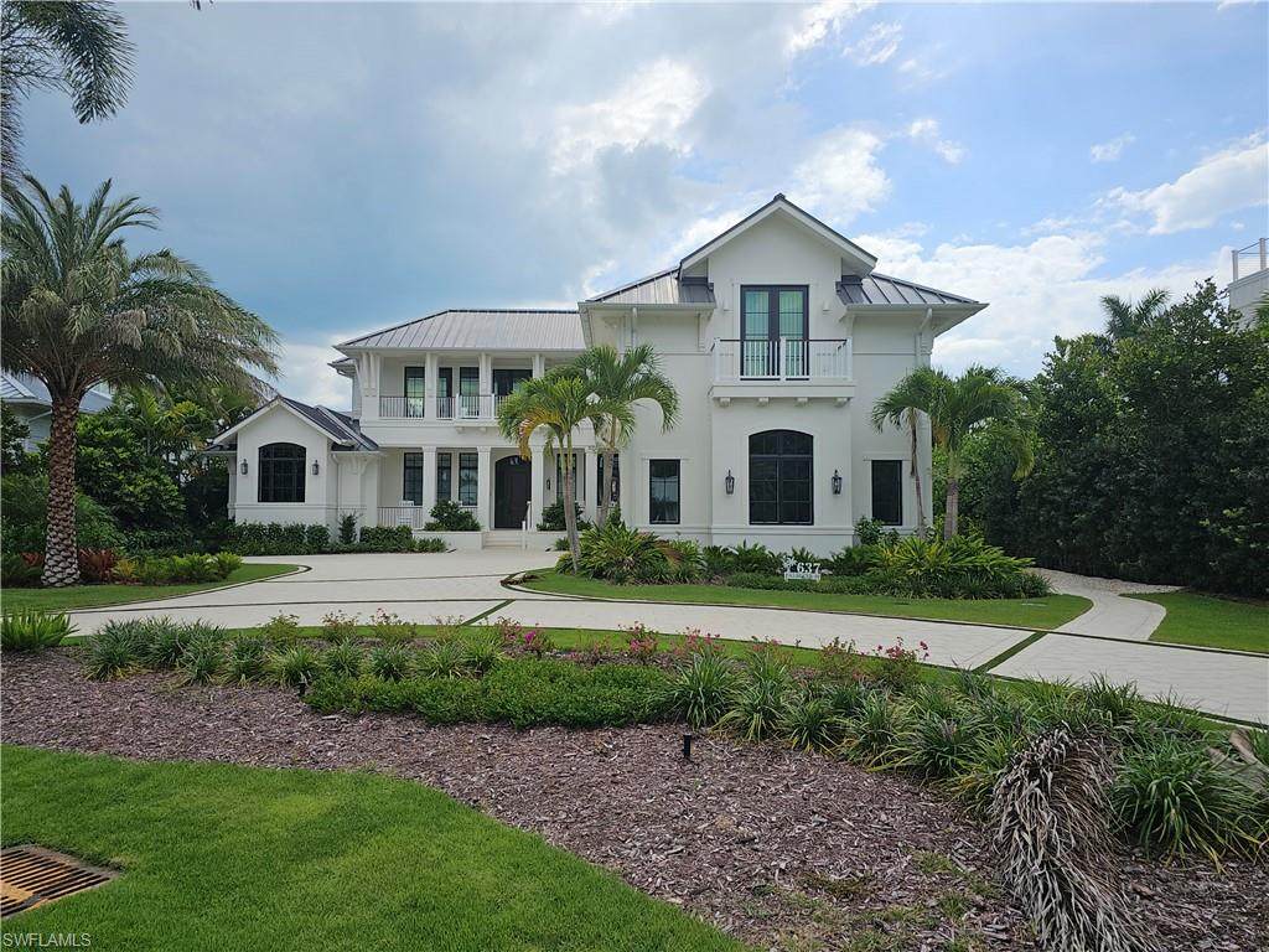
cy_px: 476
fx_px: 843
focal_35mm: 23
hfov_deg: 73.9
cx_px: 634
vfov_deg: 58.9
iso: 10
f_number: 1.7
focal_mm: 6.3
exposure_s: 1/1081
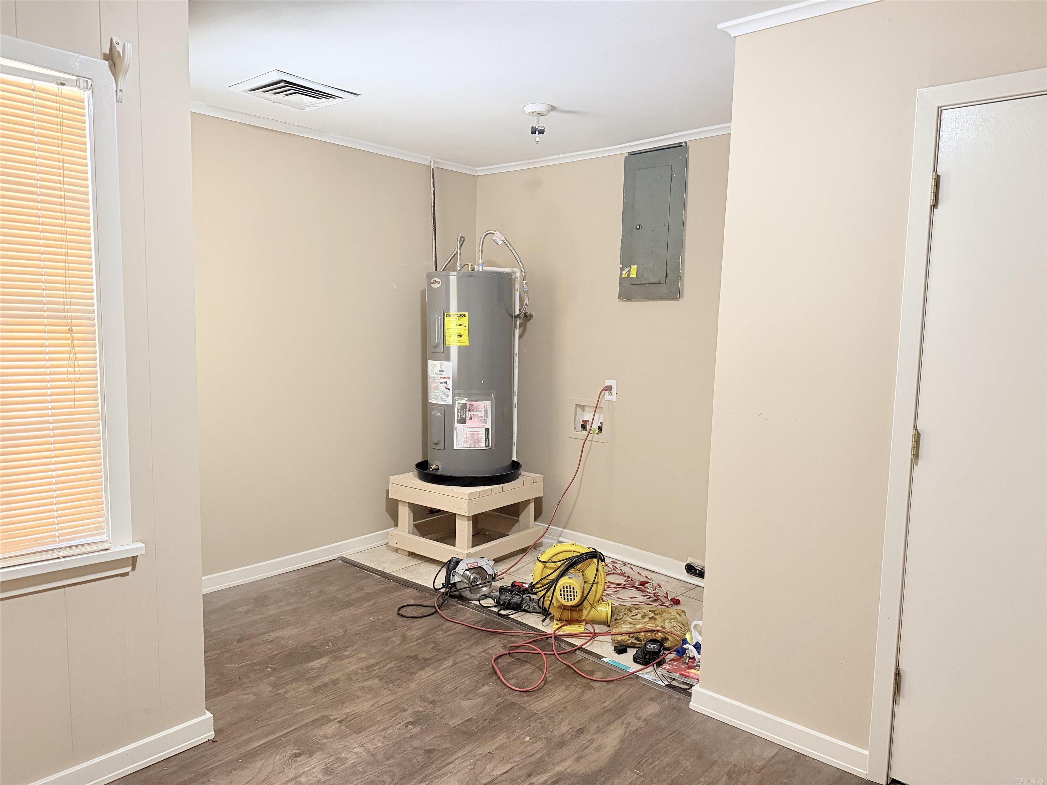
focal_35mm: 24
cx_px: 524
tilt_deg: -6.1
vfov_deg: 56.8
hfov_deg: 71.6
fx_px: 726
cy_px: 392
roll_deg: -0.7
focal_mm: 6.76
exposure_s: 1/60
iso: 500
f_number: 1.78
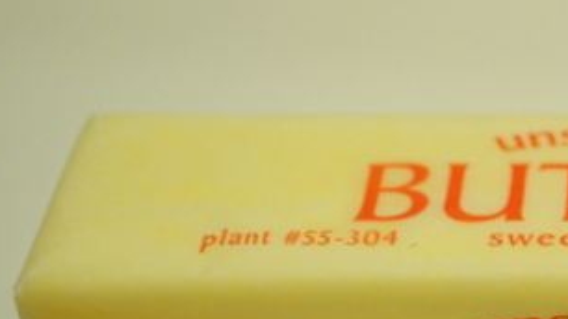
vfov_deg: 10.2
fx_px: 1777
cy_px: 246
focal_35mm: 118
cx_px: 585
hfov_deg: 17.7
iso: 800
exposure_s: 1/60
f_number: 5
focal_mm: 36
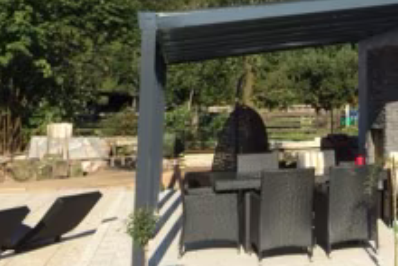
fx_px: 752
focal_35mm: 68
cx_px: 416
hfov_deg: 27.6
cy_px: 5
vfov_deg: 19.5
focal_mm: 4.12
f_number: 2.2
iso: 32
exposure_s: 1/1866
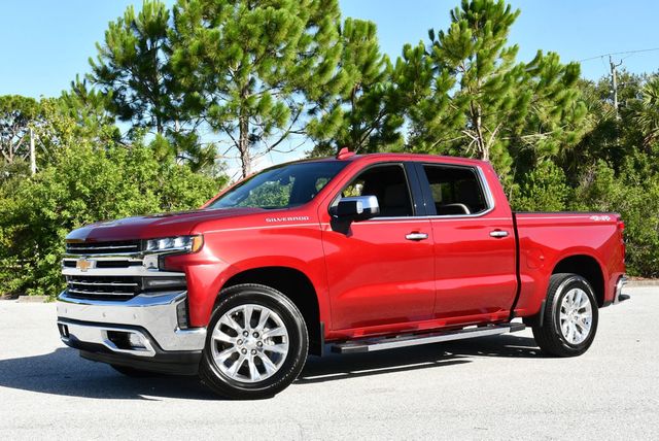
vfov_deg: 28.1
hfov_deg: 41.1
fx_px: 879
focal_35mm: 48
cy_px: 220
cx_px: 330
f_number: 8
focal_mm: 24
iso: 200
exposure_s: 1/250
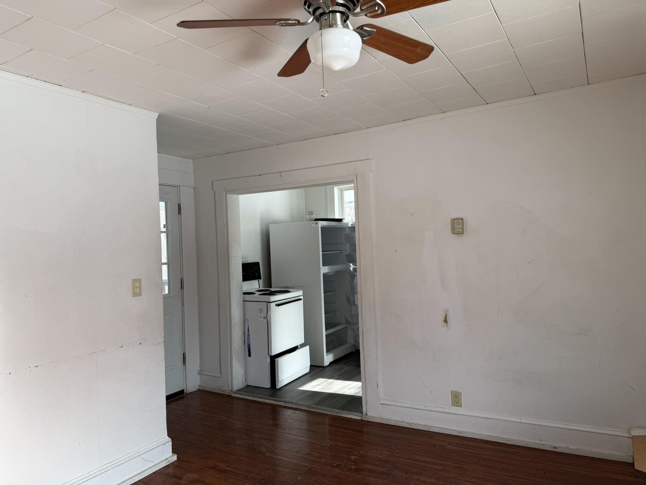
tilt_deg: +1.1
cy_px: 242
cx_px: 323
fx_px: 448
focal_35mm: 24
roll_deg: +2.2
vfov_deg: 56.8
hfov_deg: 71.6
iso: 80
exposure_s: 1/299
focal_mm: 6.76
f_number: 1.78
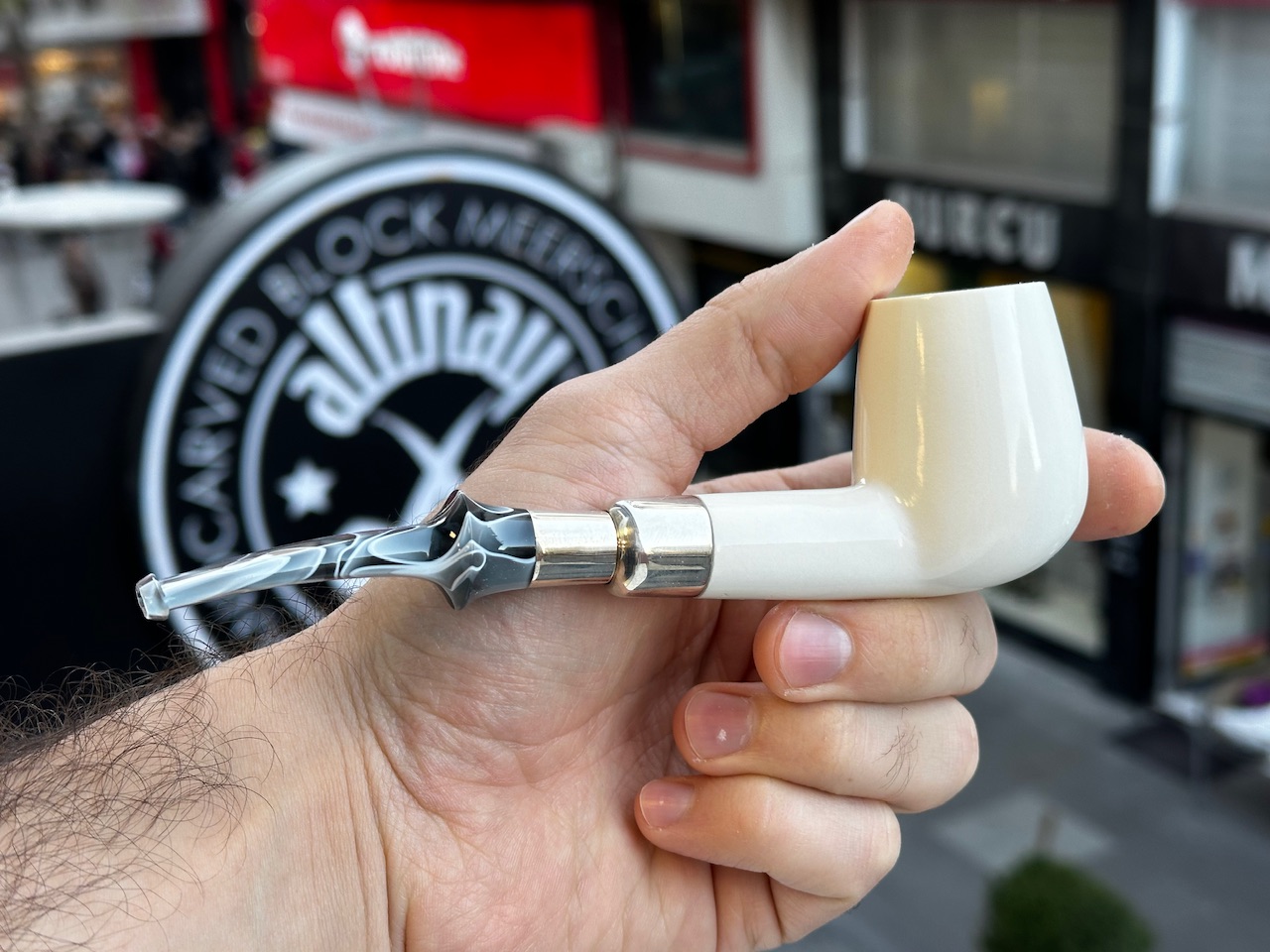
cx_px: 635
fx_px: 1761
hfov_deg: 39.7
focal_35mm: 48
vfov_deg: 30.3
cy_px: 476
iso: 64
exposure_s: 1/100
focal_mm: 6.86
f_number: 1.78
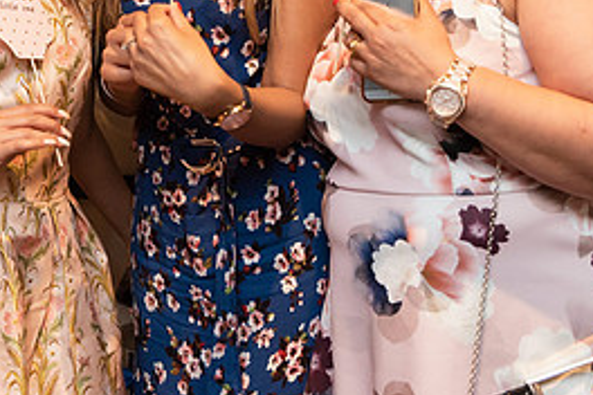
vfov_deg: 16.3
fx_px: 1351
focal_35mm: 82
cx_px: 65
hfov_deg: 24.1
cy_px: -6
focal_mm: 34
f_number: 3.5
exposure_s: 1/160
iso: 2000
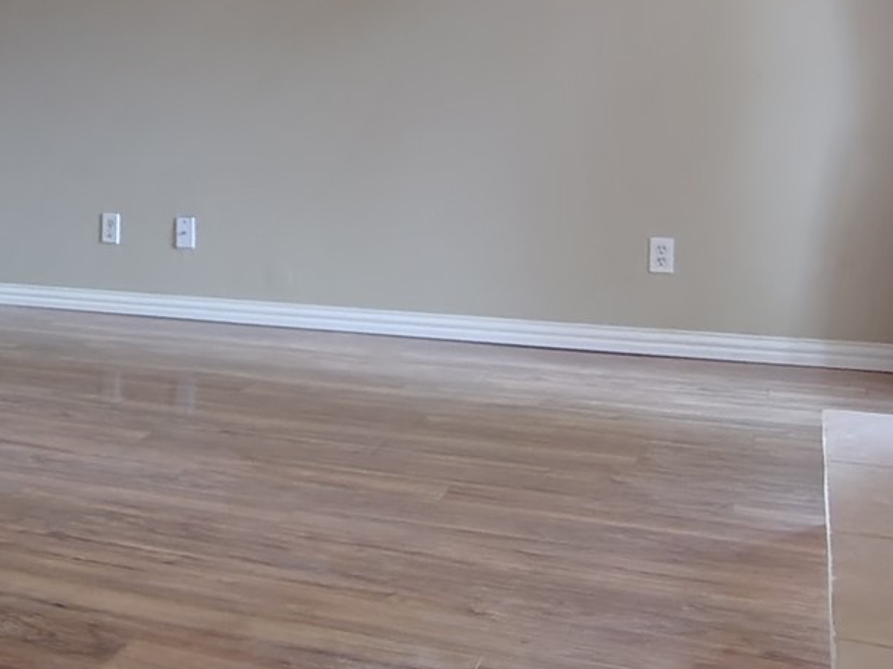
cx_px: -50
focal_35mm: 54
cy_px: 150
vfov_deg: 26.6
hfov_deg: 32.0
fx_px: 1393
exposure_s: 1/24
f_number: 2.2
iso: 698
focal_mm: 2.13
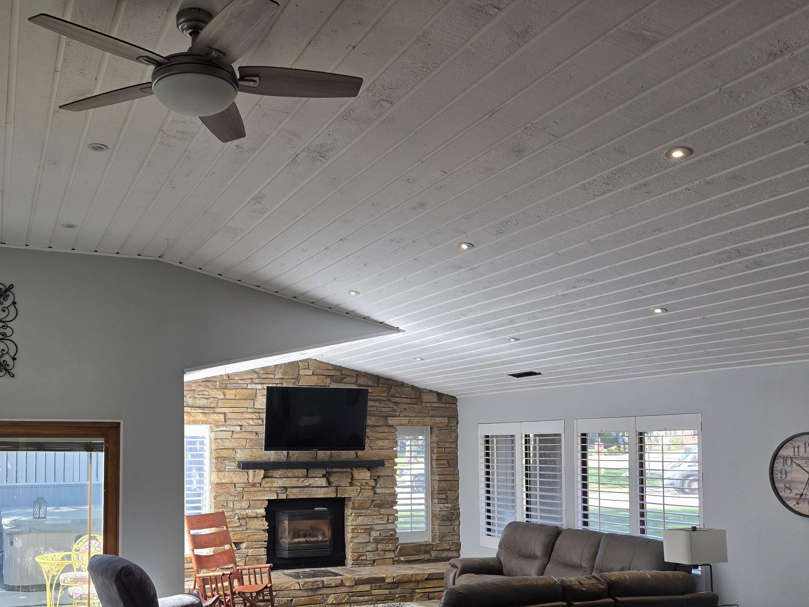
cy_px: 430
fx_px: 771
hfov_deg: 54.2
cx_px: 270
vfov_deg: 42.1
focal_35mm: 33
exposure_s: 1/120
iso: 40
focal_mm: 5.4
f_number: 1.8
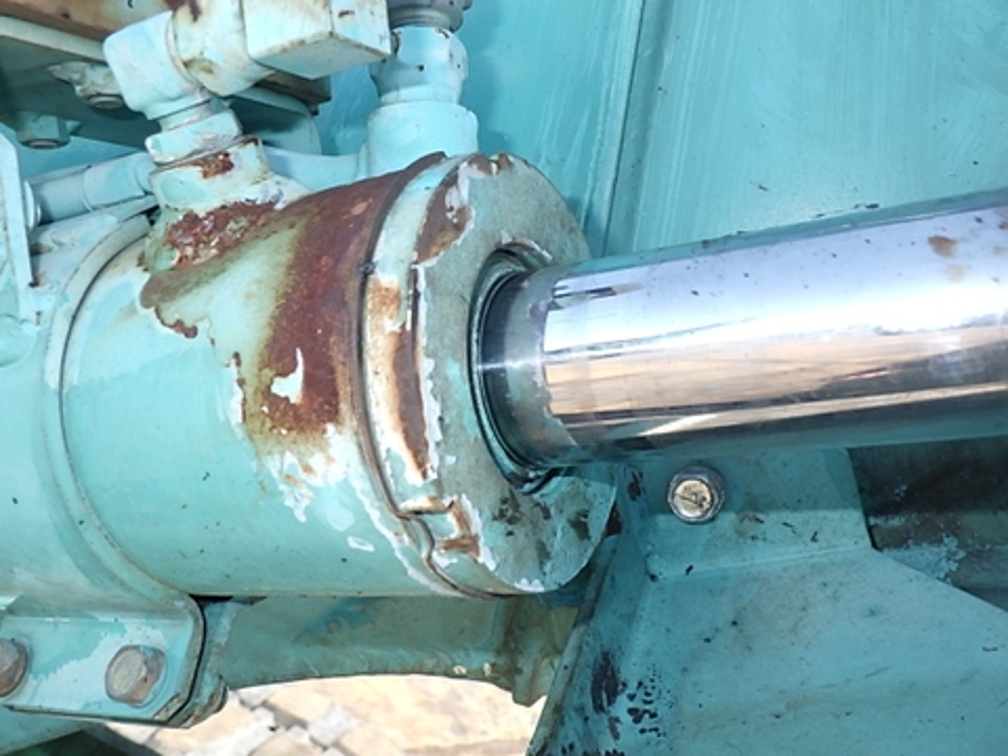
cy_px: 378
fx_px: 990
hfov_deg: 54.0
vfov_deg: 41.8
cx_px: 504
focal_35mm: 34
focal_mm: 6.1
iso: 125
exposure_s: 1/200
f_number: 3.8
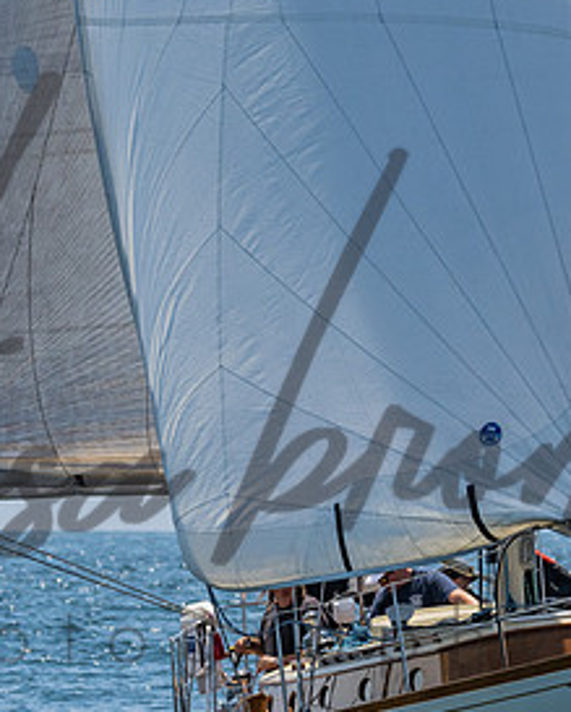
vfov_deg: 3.5
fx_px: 11683
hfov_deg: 2.8
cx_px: 483
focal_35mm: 554
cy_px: 494
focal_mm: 185
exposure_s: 1/2000
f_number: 6.3
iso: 250
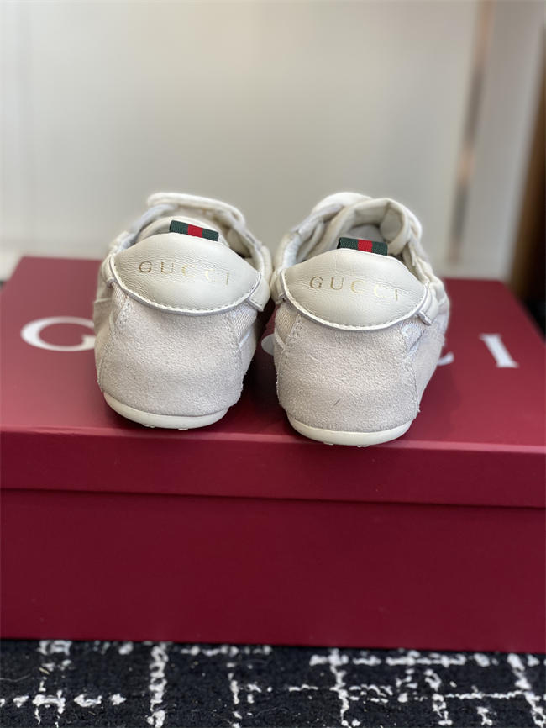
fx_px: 1093
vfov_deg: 36.8
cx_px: 273
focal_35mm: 52
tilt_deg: -21.9
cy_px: 364
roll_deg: -4.2
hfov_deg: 28.0
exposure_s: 1/122
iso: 50
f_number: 2
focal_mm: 6
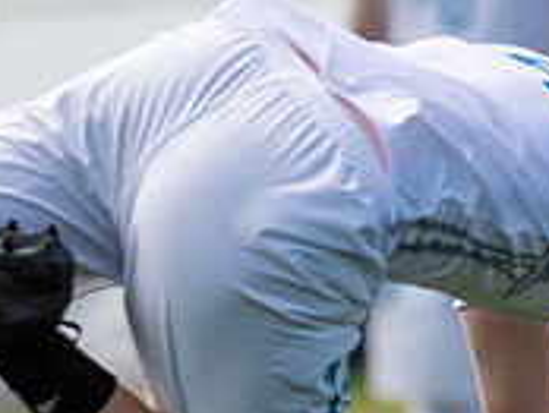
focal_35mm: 1672
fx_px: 26554
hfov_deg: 1.2
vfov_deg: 0.9
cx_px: 329
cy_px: 563
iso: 140
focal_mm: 300
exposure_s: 1/3200
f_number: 2.8
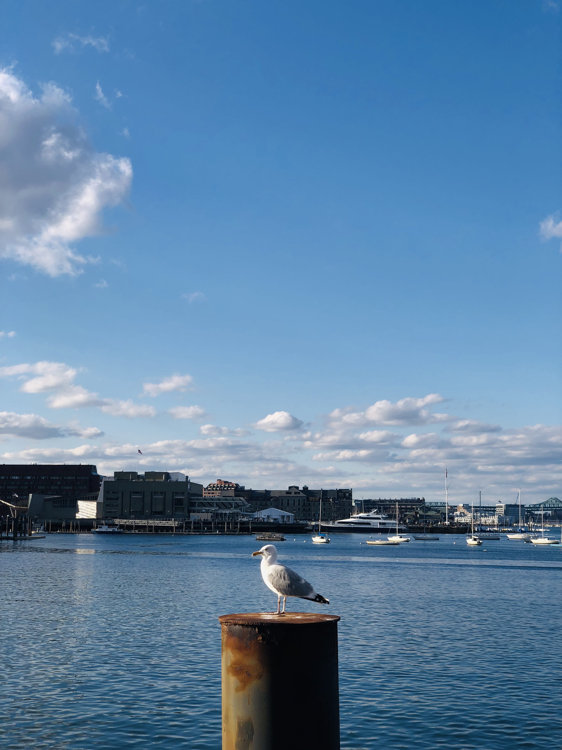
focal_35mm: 52
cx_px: 281
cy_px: 375
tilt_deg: +6.8
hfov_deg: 28.0
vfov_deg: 36.8
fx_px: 1126
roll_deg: +0.5
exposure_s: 1/979
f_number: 2.4
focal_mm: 6
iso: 16
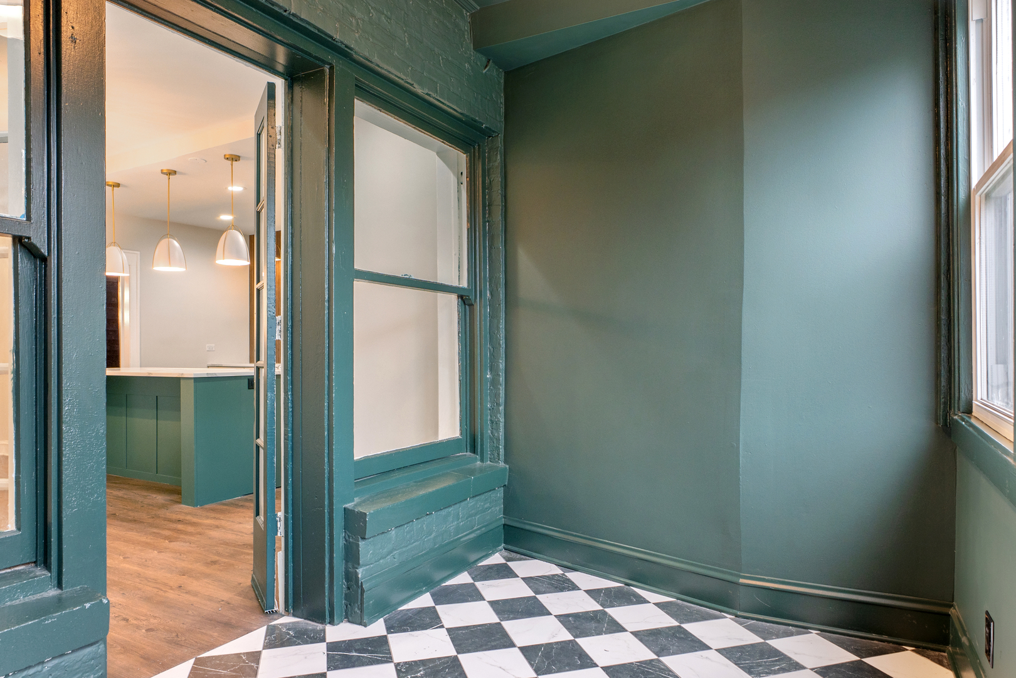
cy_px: 339
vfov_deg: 36.9
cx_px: 508
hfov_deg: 53.1
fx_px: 1016
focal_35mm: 36
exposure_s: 1/1.67
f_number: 8
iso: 250
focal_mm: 24
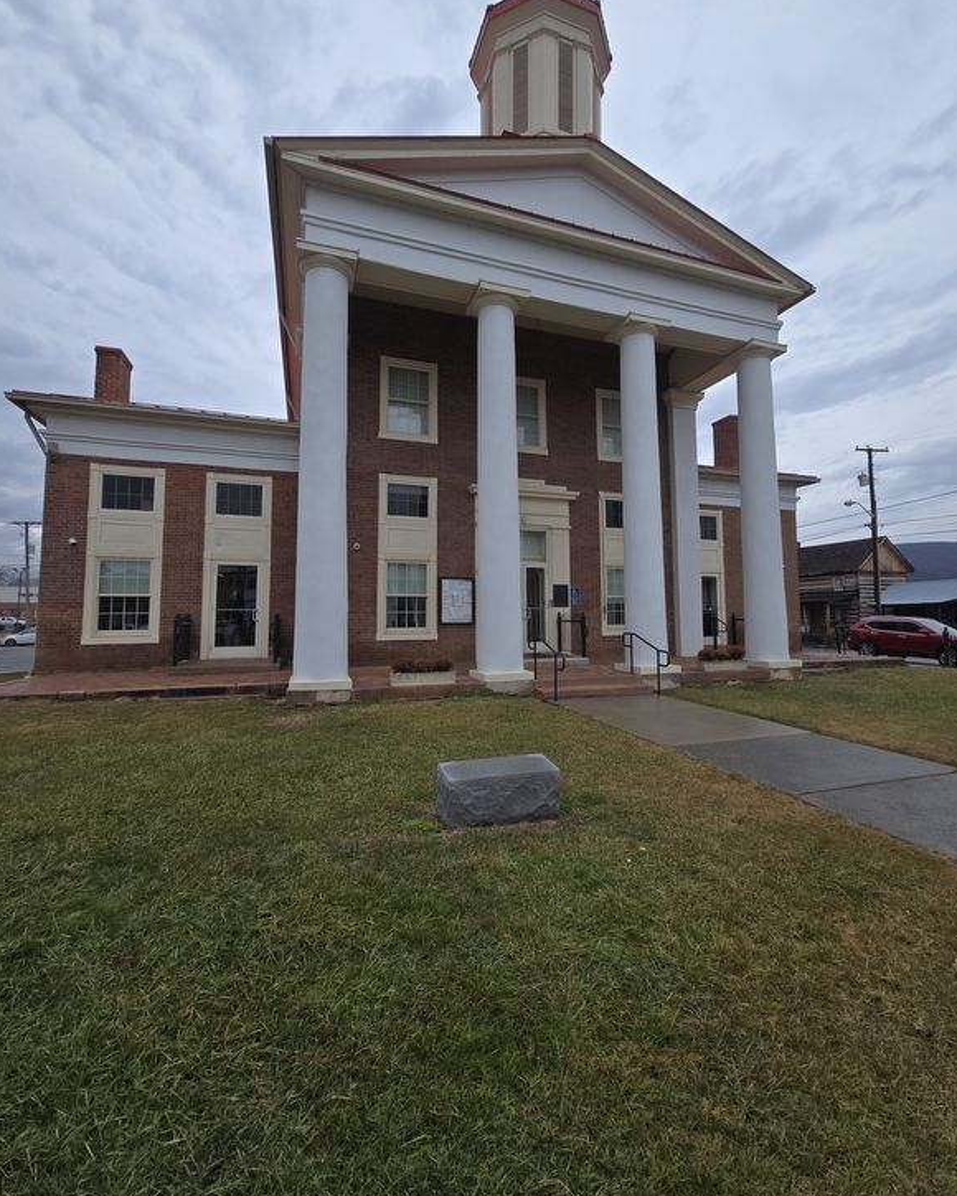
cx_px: 485
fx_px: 496
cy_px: 571
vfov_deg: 100.6
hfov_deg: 88.0
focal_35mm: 14
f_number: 2.2
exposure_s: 1/1160
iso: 50
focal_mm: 2.2
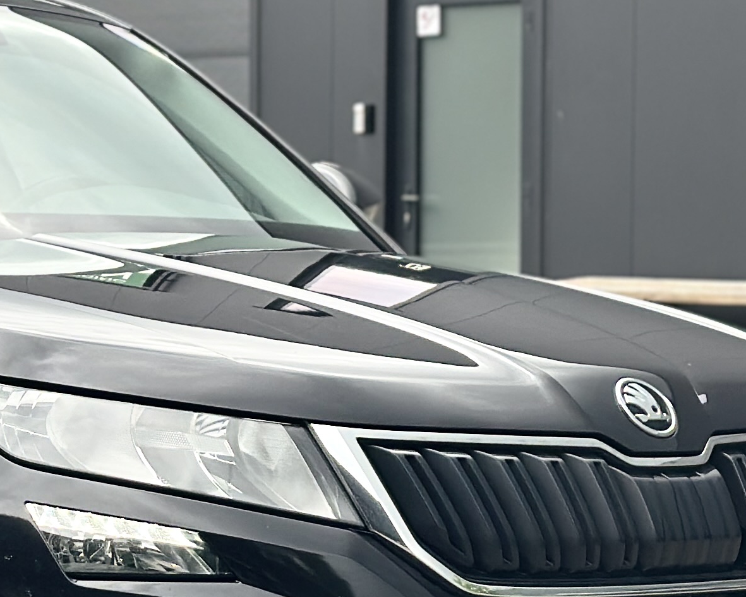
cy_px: 267
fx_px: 3533
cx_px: -76
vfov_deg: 9.7
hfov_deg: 11.9
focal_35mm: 160
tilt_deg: -1.4
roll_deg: +0.2
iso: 80
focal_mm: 6.86
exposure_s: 1/475
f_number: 1.78
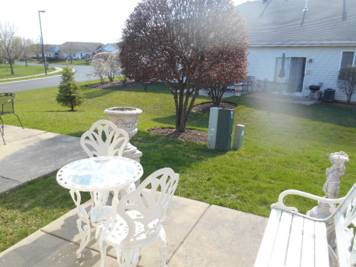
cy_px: 134
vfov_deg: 53.1
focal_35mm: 26
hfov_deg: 67.3
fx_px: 267
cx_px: 178
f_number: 3.4
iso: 80
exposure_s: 1/320
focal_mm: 4.7
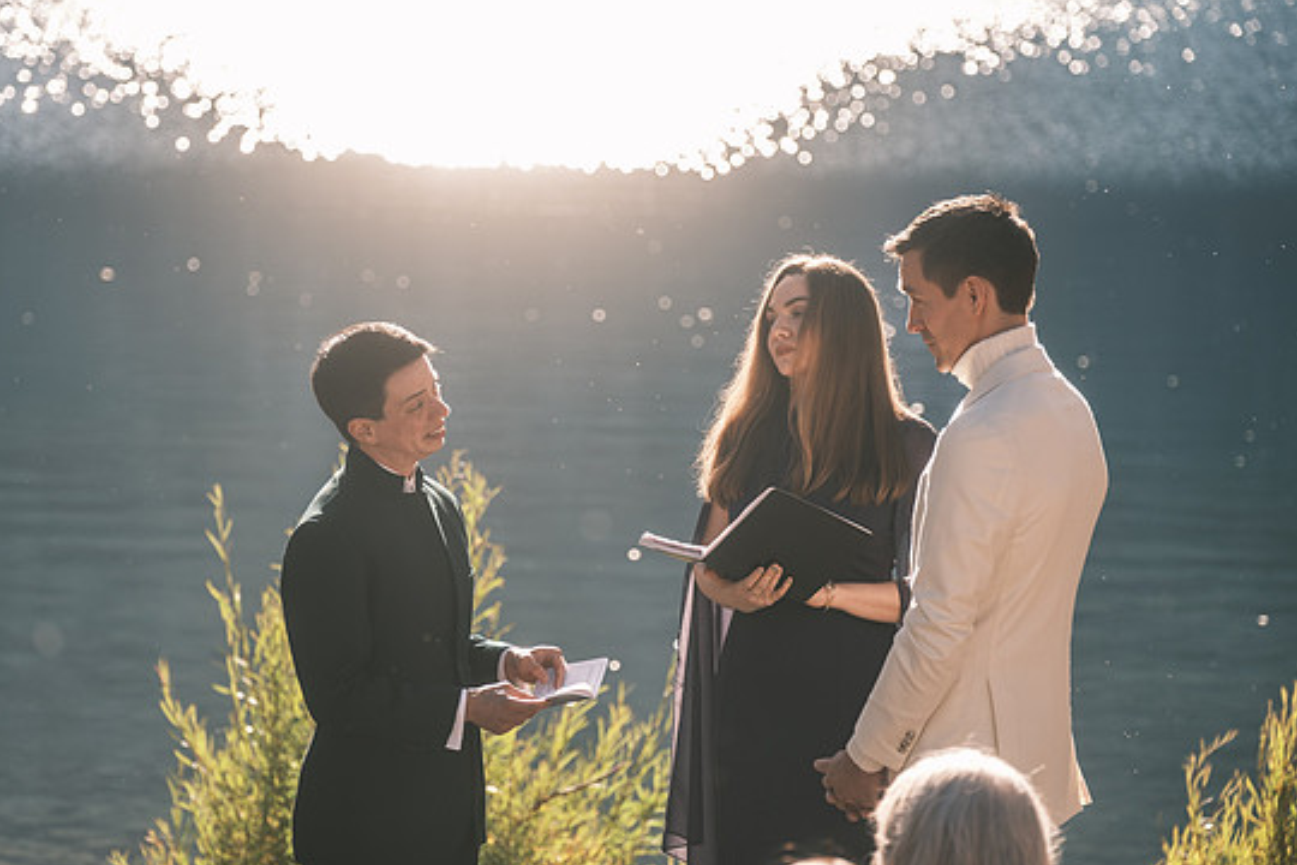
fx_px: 4683
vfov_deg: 10.5
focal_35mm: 130
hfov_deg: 15.8
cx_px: 610
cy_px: 414
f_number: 2.8
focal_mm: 80.4
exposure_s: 1/950
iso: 200
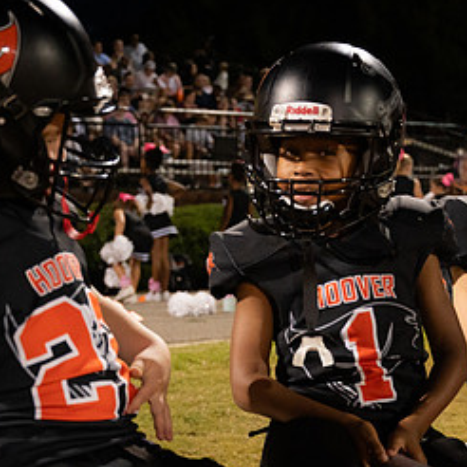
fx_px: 1374
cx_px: 309
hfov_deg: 19.2
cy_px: 355
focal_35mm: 90
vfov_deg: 19.2
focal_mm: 45
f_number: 4
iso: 3200
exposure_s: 1/160
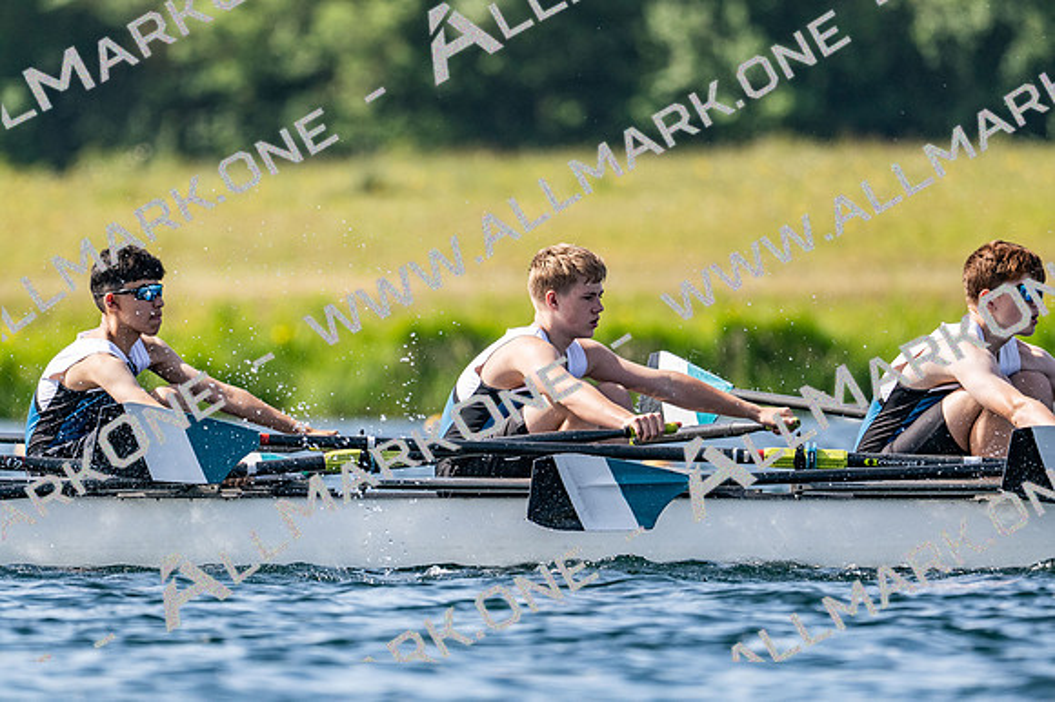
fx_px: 17573
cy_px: 351
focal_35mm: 600
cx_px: 528
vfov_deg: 2.3
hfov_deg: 3.4
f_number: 4.5
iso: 250
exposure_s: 1/2500
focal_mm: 400
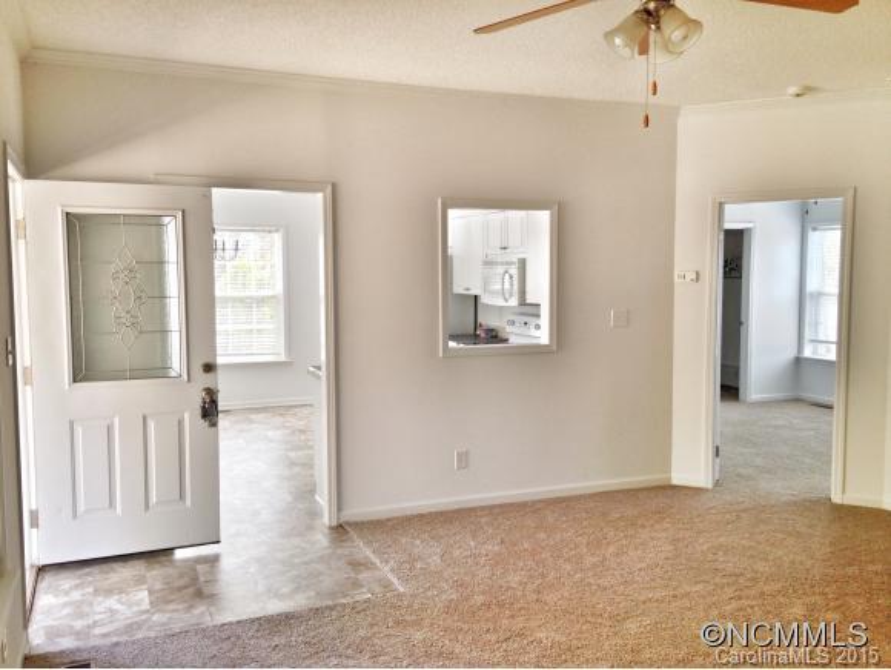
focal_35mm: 33
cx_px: 446
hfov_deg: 55.3
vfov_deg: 43.0
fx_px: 850
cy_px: 335
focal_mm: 4.12
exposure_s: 1/30
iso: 50
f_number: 2.4
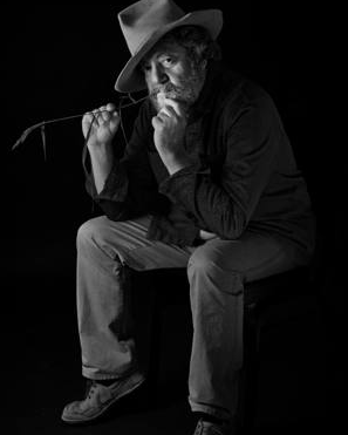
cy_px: 240
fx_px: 849
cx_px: 173
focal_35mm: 66
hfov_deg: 23.2
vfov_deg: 28.7
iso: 100
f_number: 6.3
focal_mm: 58
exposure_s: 1/200
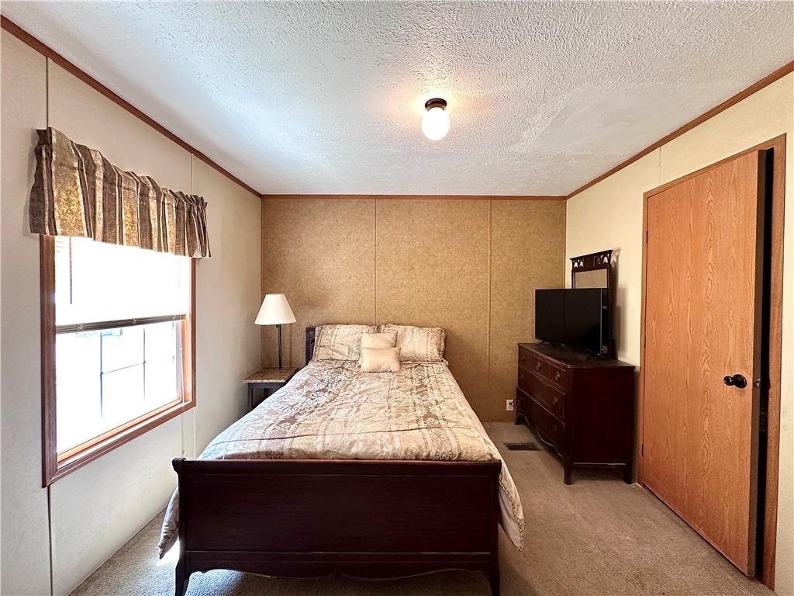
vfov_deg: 85.7
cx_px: 397
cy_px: 298
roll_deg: +0.5
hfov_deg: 102.1
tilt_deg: -0.3
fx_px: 321
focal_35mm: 14
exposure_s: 1/60
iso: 200
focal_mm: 2.22
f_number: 2.2
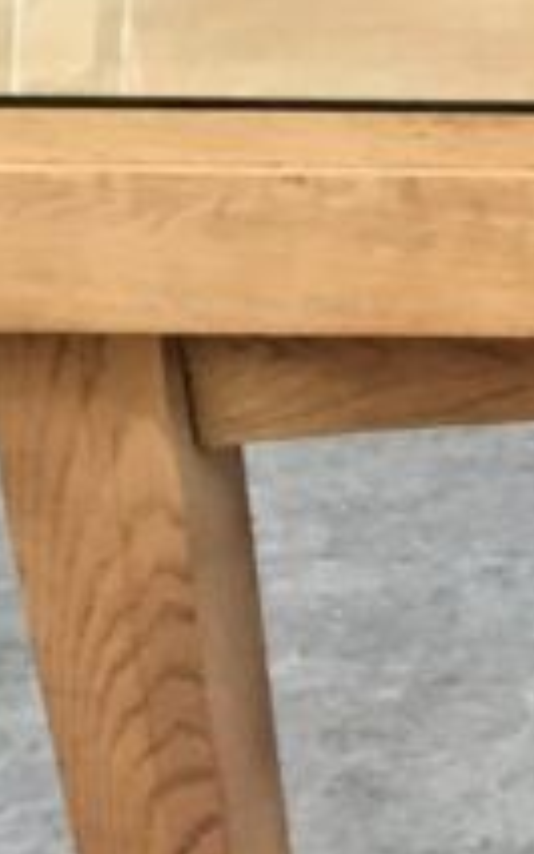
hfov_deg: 6.6
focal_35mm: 173
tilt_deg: -24.8
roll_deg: -0.7
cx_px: 1819
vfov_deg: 12.1
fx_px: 4031
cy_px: 678
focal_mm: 4.15
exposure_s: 1/33
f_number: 2.2
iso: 125
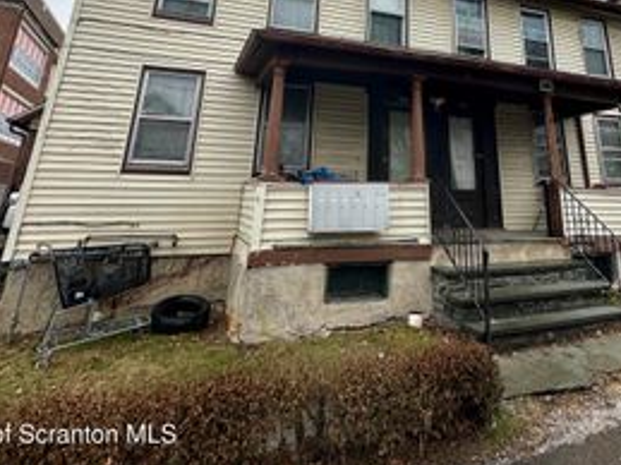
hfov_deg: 64.0
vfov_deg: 45.2
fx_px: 484
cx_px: 403
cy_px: 25
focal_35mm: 27
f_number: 2.2
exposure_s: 1/323
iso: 40
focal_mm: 2.22
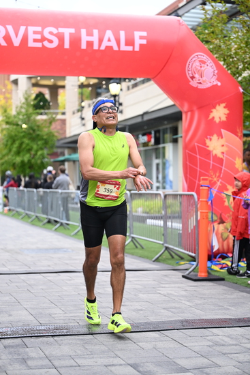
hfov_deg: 19.5
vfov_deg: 28.8
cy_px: 188
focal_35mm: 70
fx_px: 729
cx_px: 125
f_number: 2.8
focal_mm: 70
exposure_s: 1/1600
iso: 1250
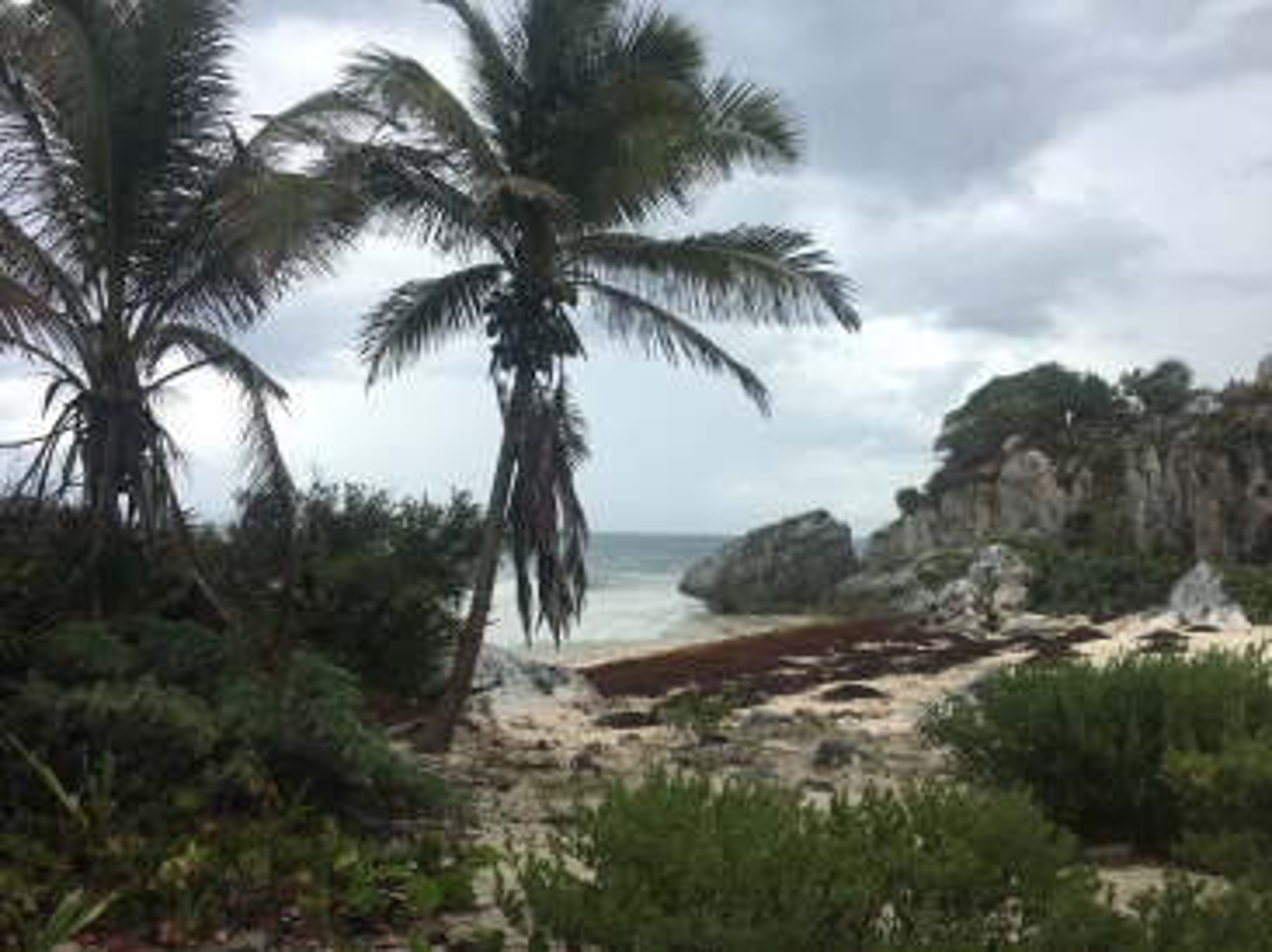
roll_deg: -1.5
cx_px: 636
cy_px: 476
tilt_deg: +1.0
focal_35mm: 29
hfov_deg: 61.7
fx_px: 1065
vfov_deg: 48.2
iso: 25
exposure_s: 1/1166
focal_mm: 4.15
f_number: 2.2
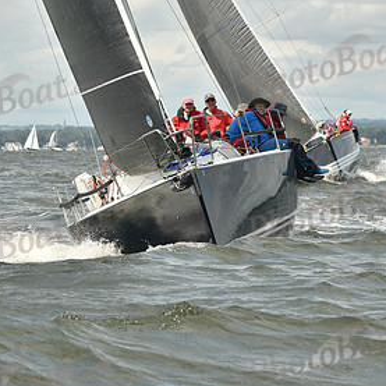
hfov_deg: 6.8
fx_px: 3255
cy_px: 155
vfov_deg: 6.8
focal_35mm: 258
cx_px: 177
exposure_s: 1/800
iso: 250
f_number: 9
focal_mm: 145
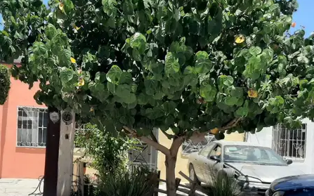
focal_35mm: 37
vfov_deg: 34.0
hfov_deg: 52.6
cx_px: 176
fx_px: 317
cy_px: 136
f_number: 1.7
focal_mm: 3.93
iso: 40
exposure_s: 1/2857
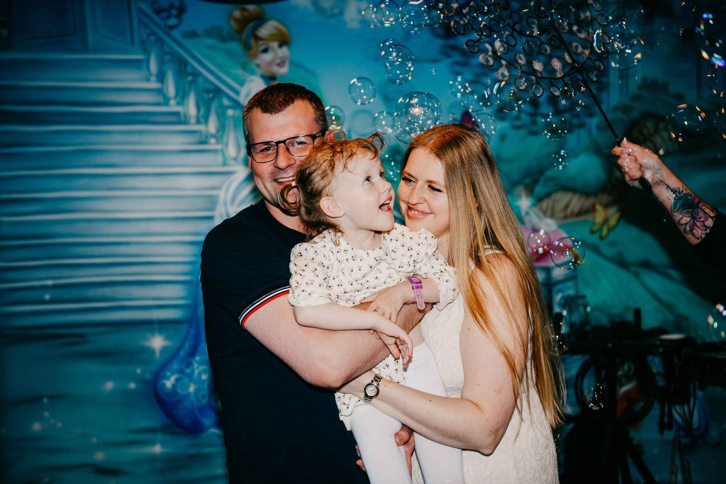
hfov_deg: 41.1
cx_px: 363
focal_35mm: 48
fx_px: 968
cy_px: 242
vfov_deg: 28.1
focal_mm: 48
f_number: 3.2
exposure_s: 1/160
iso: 100
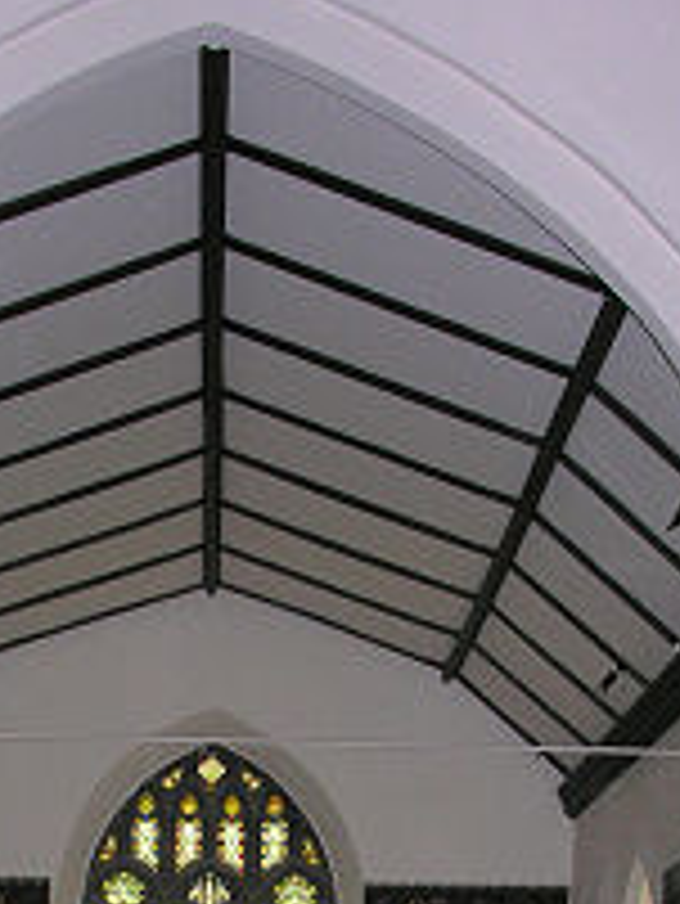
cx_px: 218
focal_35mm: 80
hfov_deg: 18.4
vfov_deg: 23.2
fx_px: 2093
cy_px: 949
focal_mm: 8.9
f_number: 2.8
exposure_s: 1/60.1
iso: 131
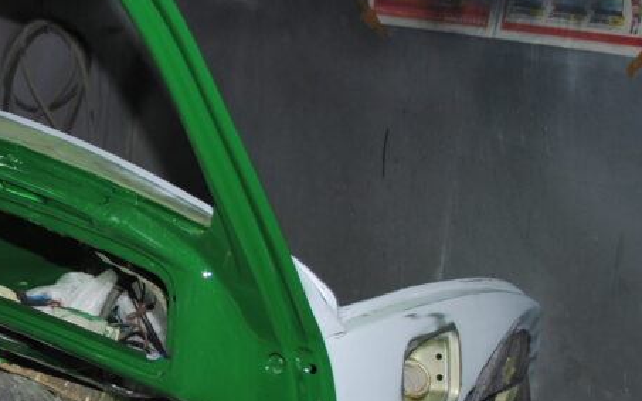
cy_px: 304
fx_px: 1452
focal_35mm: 83
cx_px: -82
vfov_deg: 15.6
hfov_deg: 23.3
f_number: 4
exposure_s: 1/60
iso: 200
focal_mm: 24
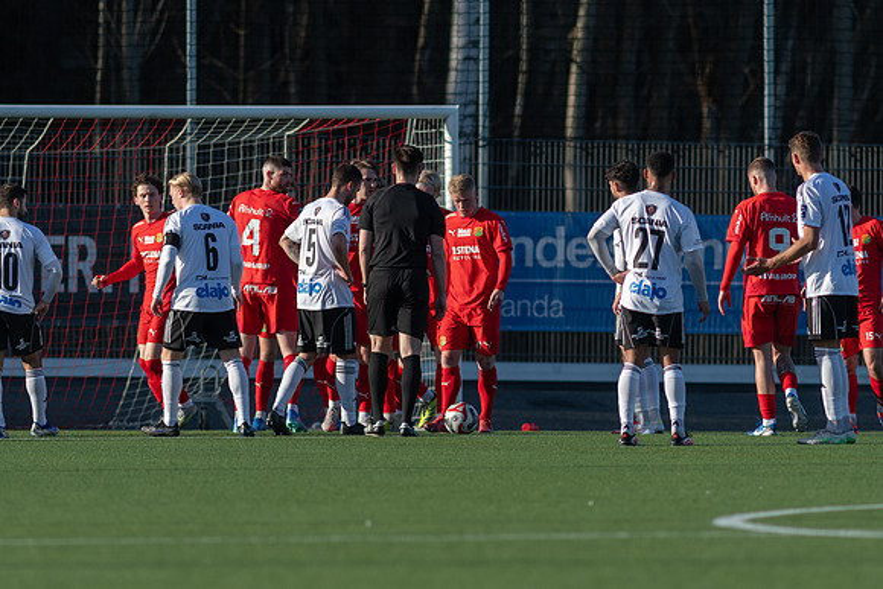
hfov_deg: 3.4
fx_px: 14719
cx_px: 442
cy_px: 294
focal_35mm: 600
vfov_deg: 2.3
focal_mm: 300
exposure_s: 1/2000
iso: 180
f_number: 3.2
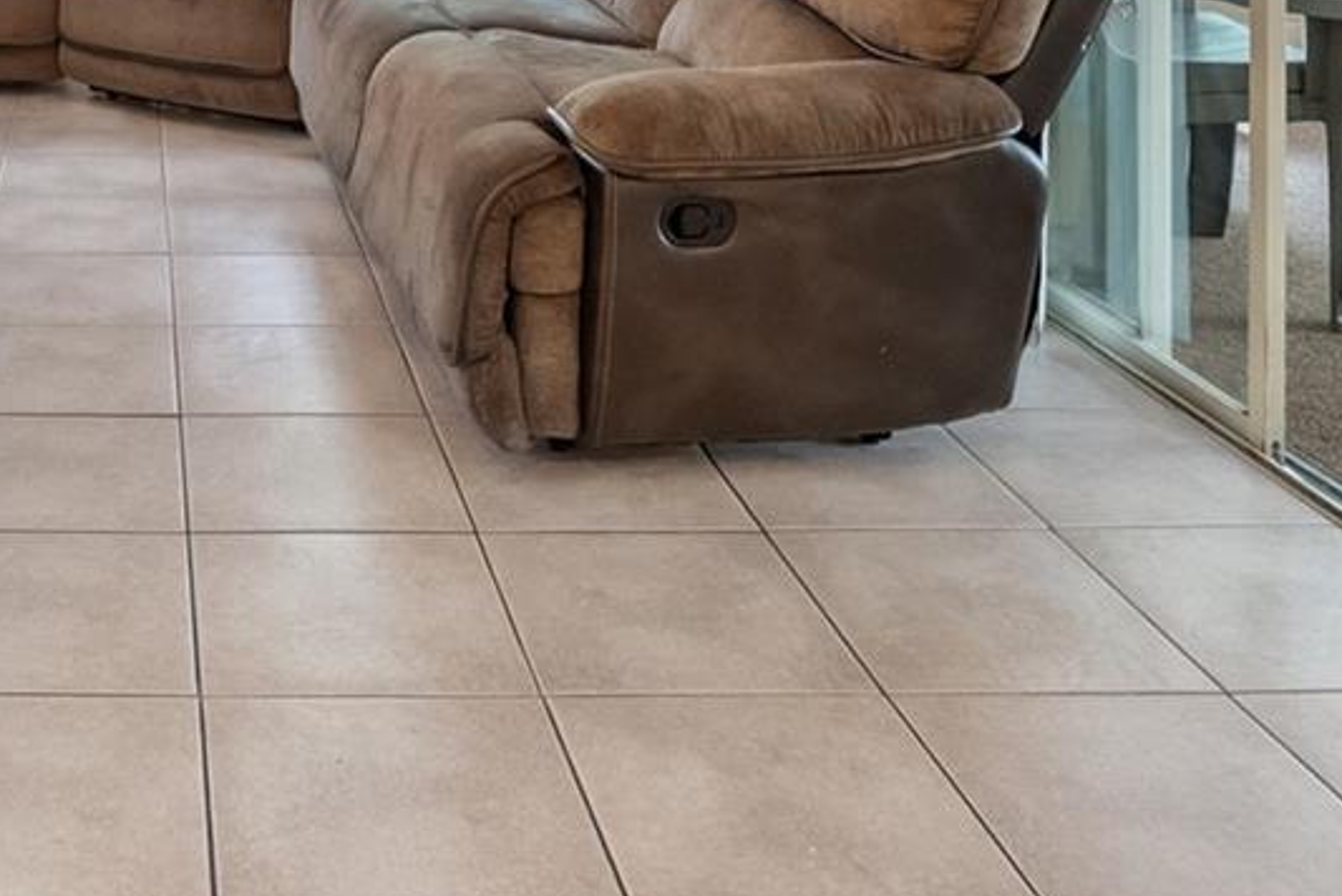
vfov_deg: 24.2
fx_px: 1790
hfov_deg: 38.3
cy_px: -302
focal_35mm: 48
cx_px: 133
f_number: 9
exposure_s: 1/30
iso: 12800
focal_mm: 16
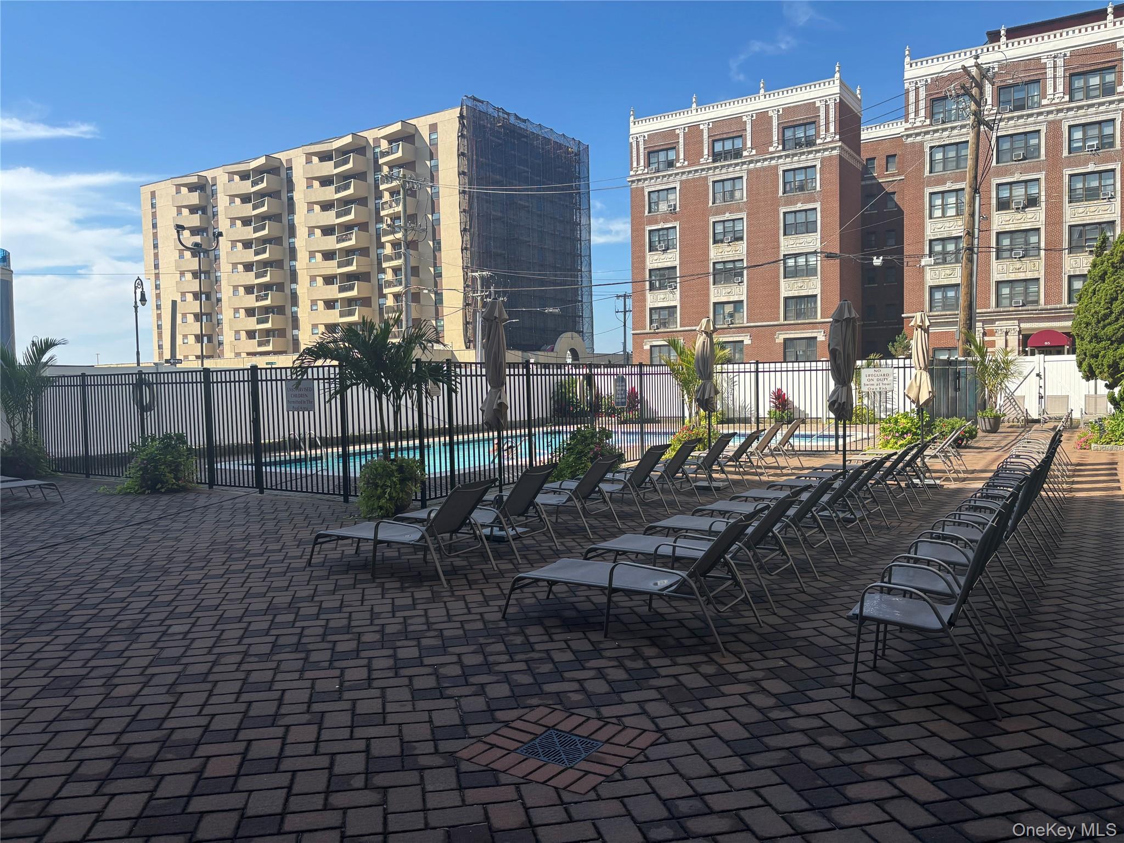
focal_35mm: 26
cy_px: 422
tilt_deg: -2.1
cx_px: 562
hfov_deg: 67.3
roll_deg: +1.5
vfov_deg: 53.1
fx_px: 844
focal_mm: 5.96
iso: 50
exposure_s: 1/1984
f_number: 1.6
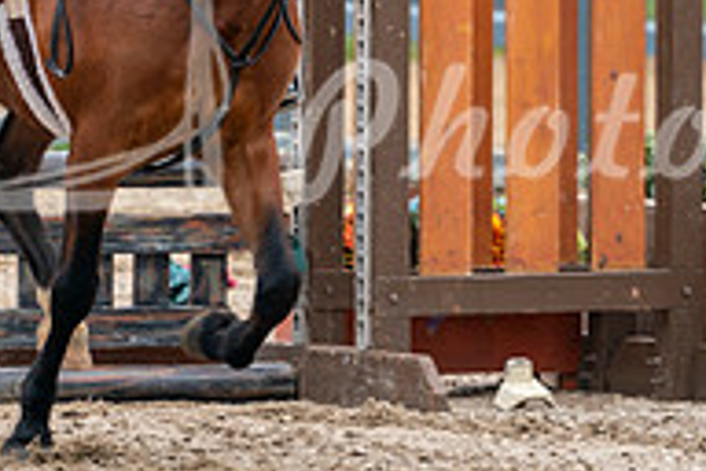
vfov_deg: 1.6
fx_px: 17100
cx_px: 217
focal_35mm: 872
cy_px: -72
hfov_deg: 2.4
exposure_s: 1/320
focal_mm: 288
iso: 250
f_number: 5.6
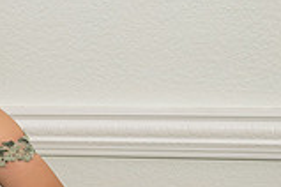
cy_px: 165
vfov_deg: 8.6
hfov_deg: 11.8
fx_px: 1249
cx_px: -224
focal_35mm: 160
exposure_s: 1/125
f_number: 4.5
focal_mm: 44
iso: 500
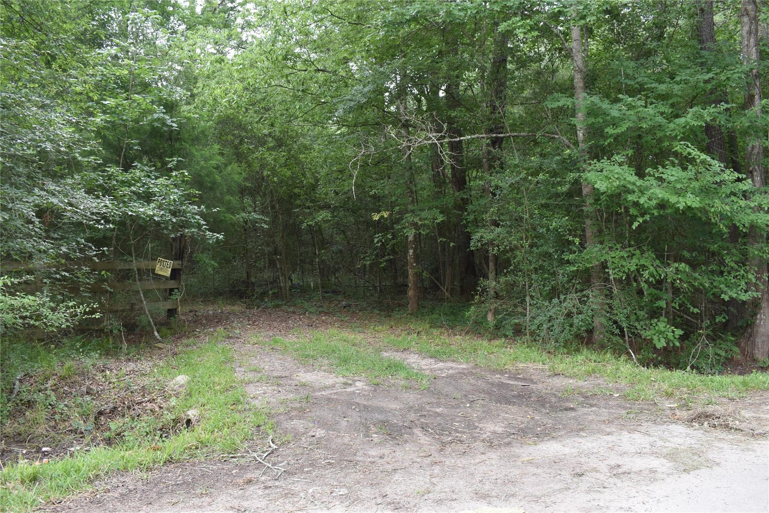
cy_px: 256
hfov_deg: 57.2
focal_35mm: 33
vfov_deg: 40.0
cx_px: 384
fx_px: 705
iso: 400
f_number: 7.1
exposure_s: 1/60
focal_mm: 22
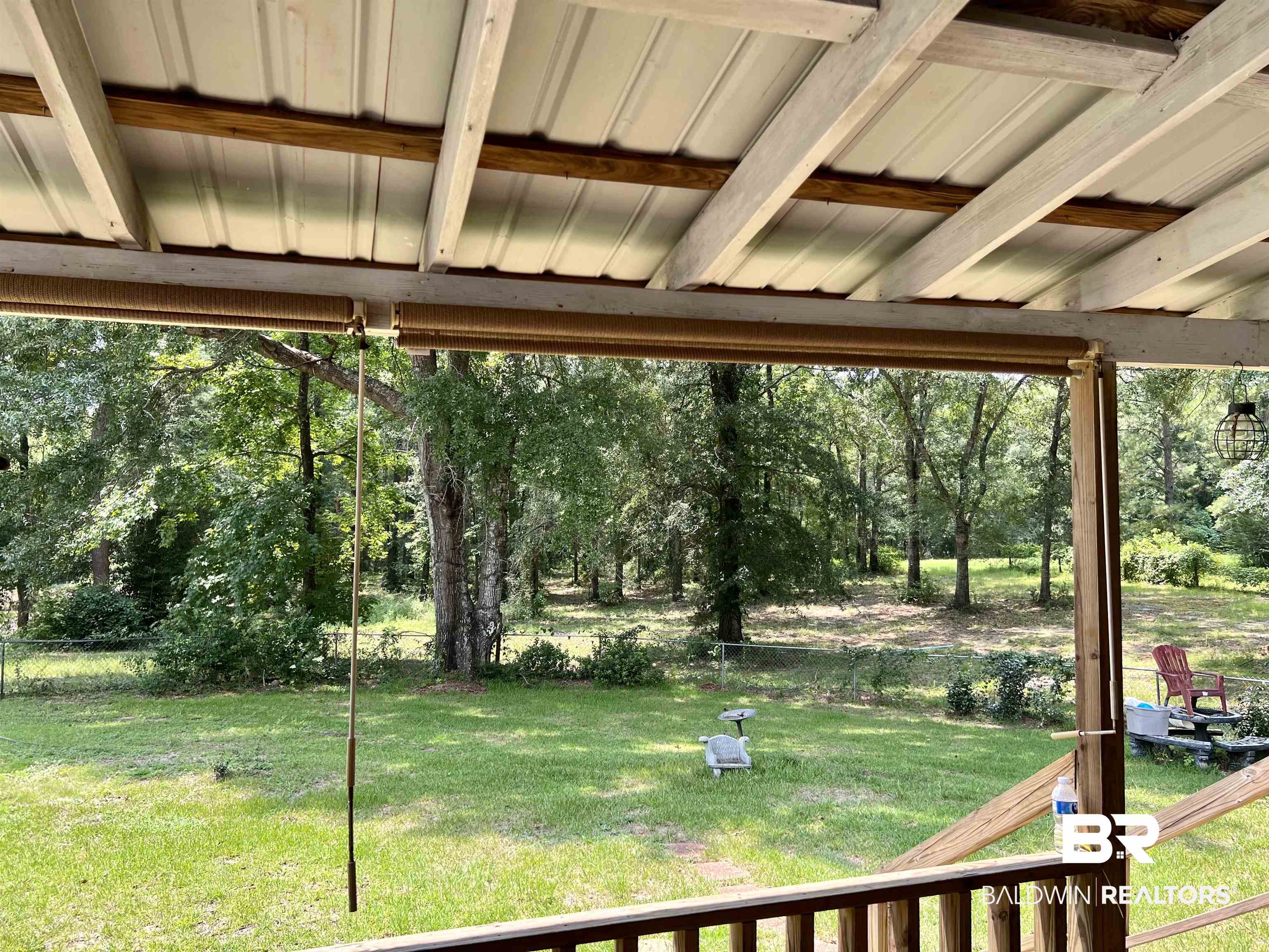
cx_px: 634
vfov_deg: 53.1
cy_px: 476
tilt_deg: +1.6
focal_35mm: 26
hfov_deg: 67.3
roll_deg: -0.4
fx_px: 953
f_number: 1.5
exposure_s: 1/395
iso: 50
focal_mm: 5.7
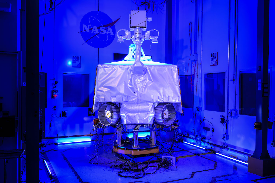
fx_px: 241
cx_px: 138
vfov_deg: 41.7
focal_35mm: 32
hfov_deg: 59.5
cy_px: 92
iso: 100
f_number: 8
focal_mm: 31.5
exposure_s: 1/13
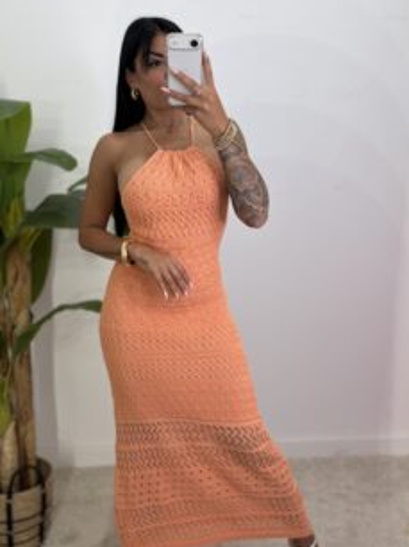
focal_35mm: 34
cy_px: 252
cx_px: 154
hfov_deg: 41.4
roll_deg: +4.4
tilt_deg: -33.0
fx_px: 536
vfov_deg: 53.9
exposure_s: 1/118
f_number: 1.6
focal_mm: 5.96
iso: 64
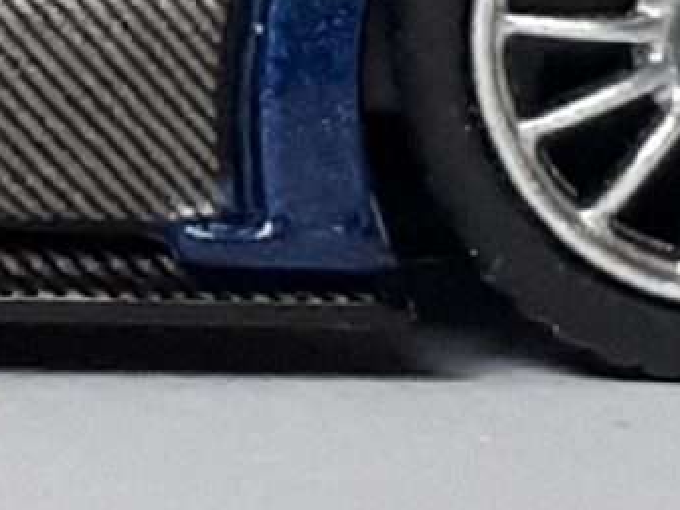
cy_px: -136
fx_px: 3948
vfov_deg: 7.3
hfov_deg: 9.4
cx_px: -563
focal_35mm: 201
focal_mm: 3.6
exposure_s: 1/25
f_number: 1.9
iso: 160
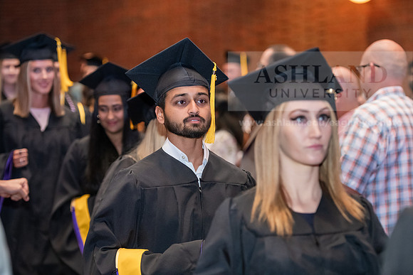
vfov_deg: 13.4
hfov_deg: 20.0
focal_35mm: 102
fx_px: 1170
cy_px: 138
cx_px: 206
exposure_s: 1/200
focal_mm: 102
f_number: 3.2
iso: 3200
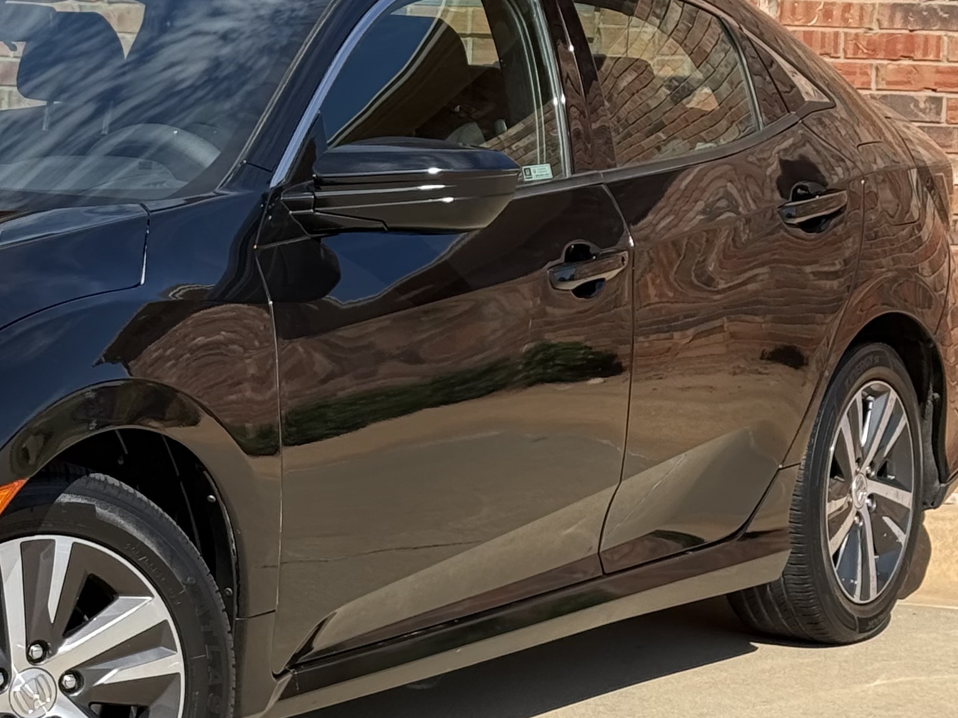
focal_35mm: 126
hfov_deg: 15.3
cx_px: -59
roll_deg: -2.6
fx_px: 3487
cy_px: 292
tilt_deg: -3.3
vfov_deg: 11.8
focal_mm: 6.76
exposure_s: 1/2762
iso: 100
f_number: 1.78
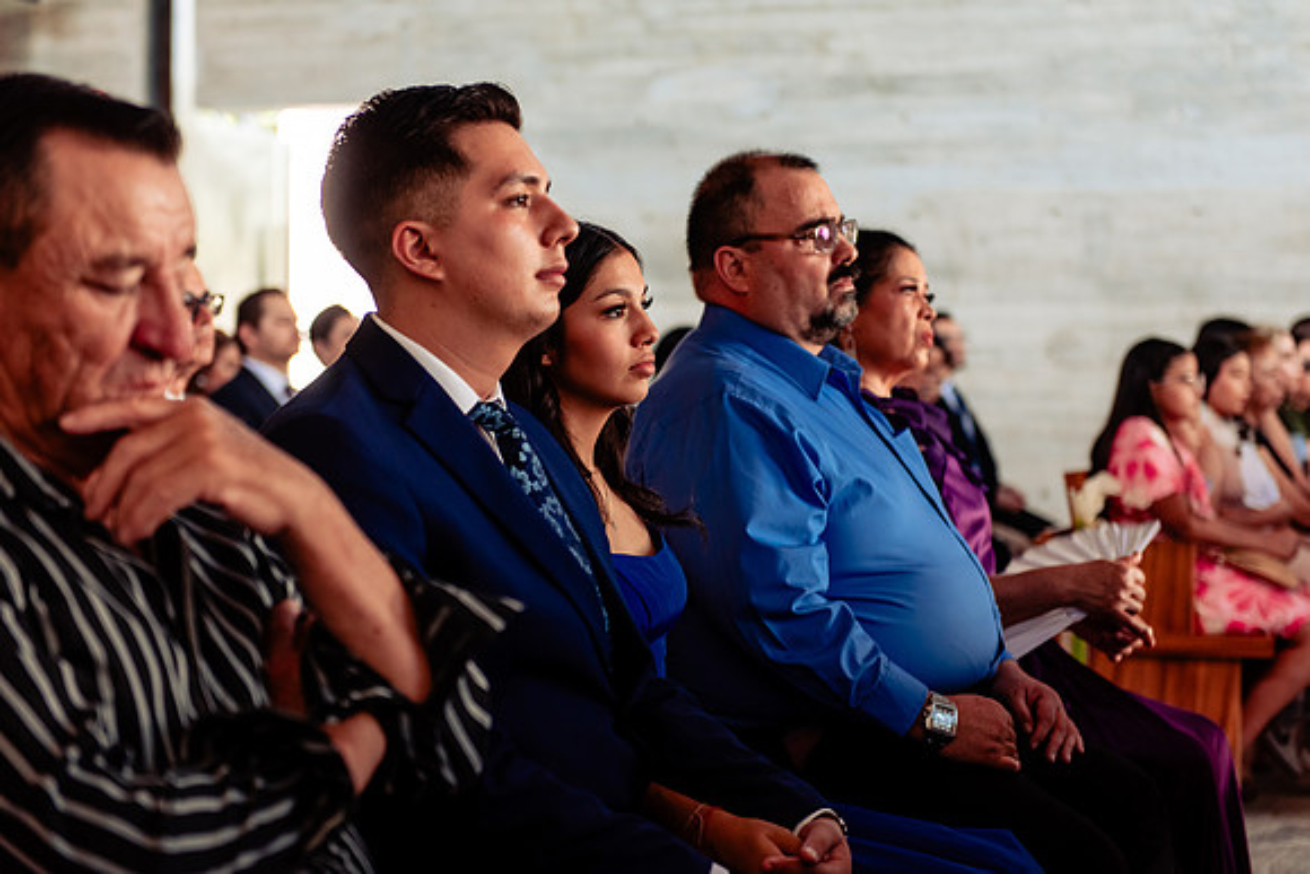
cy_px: 437
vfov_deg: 19.0
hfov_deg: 28.1
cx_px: 655
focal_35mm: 72
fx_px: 2616
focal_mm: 70
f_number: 3.2
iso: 800
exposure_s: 1/250
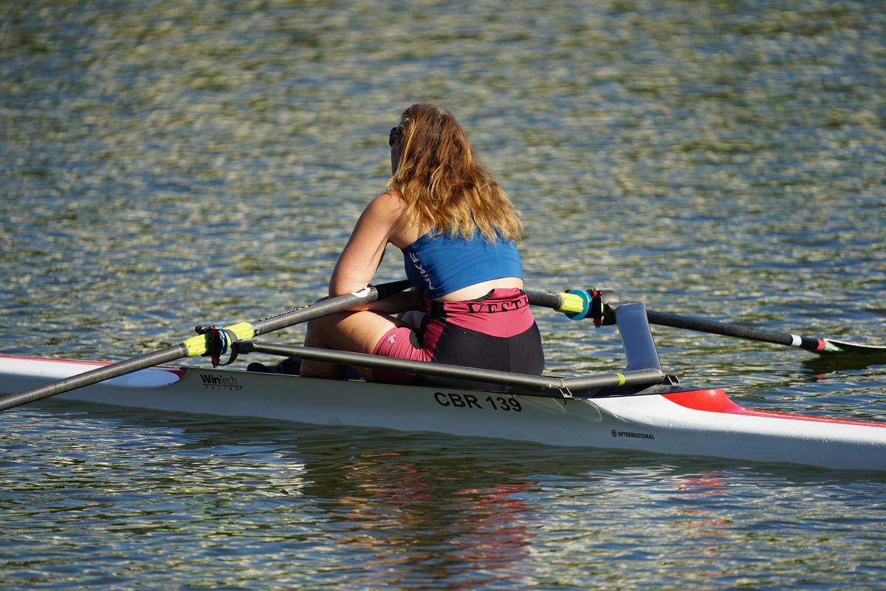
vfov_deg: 2.3
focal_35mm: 600
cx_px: 443
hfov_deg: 3.4
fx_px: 14766
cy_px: 296
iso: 160
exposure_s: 1/1600
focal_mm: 600
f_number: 4
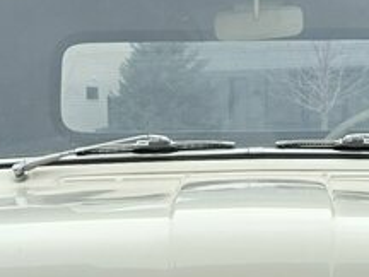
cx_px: 232
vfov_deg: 10.9
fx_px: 1364
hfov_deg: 15.4
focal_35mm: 128
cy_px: 480
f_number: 1.7
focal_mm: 6.3
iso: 80
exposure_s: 1/2321
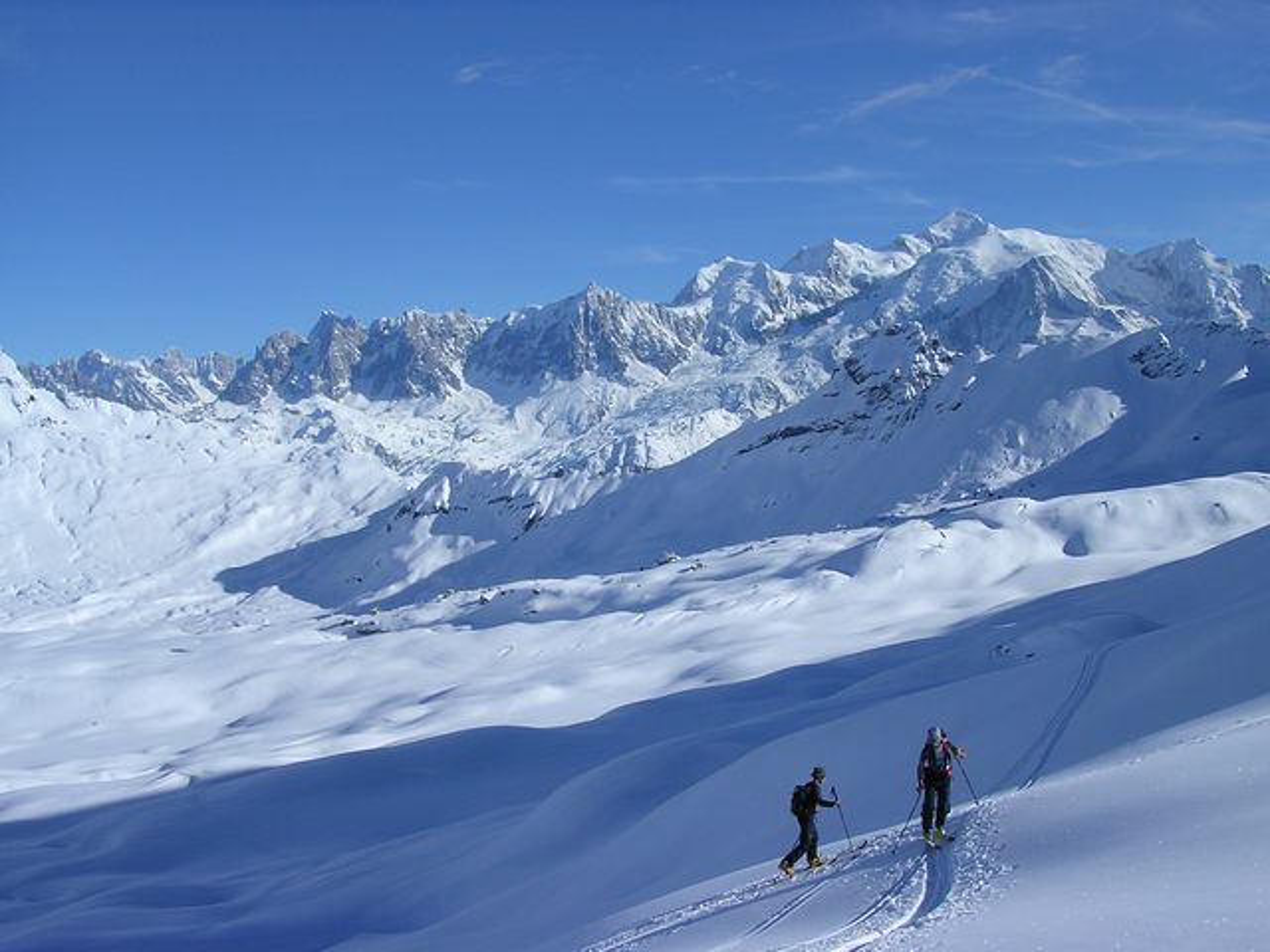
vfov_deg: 37.7
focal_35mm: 38
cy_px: 476
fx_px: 1394
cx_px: 635
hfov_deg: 49.0
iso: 100
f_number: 5.6
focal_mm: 5.8
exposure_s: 1/577
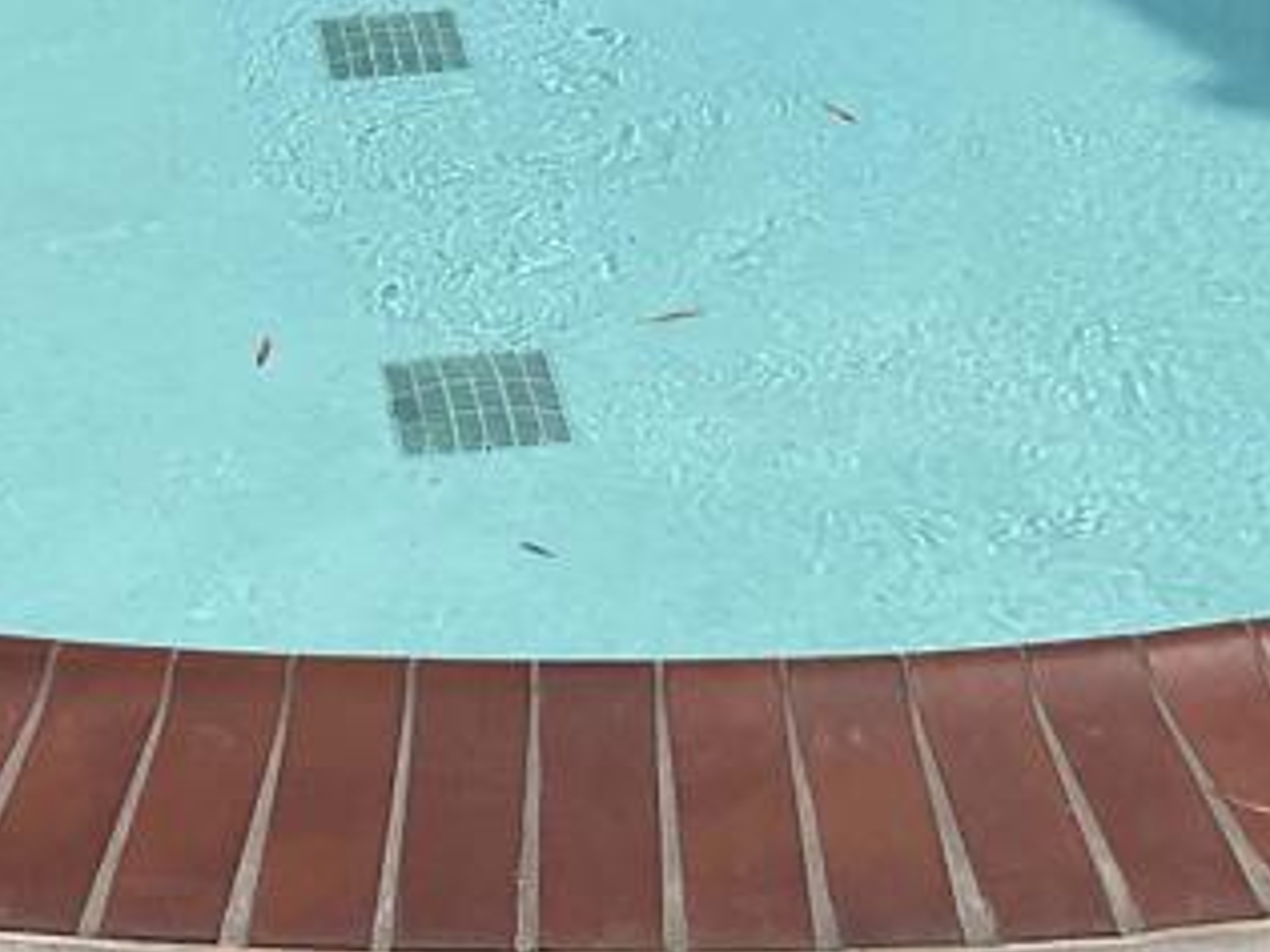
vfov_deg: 14.9
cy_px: -325
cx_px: 506
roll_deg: -0.8
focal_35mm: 94
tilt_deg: -16.9
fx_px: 3449
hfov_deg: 20.8
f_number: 1.8
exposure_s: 1/4785
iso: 20
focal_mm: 3
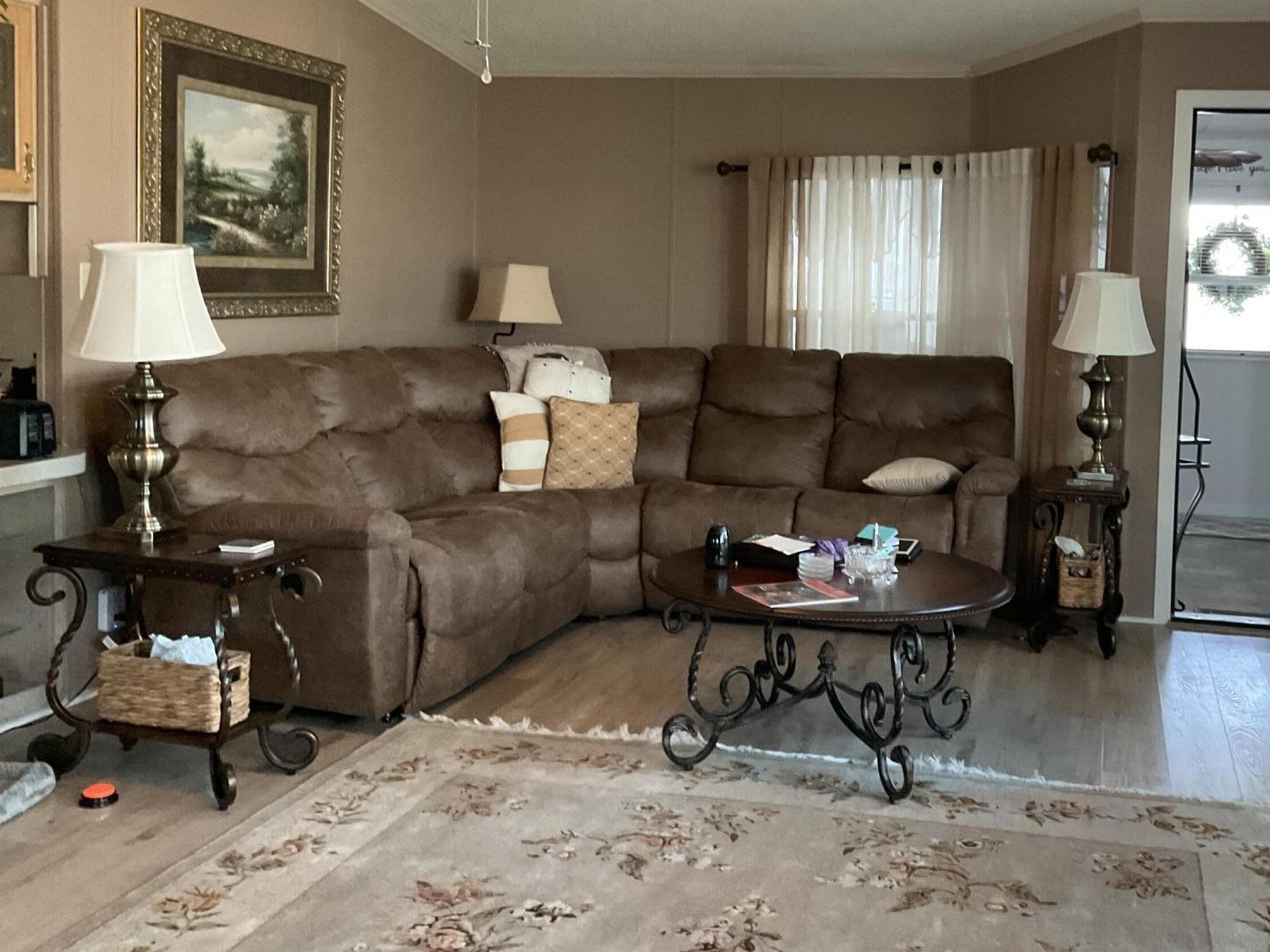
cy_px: 364
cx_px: 831
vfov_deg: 36.6
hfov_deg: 47.2
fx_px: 1431
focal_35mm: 39
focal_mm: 3
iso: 200
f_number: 1.8
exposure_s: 1/60
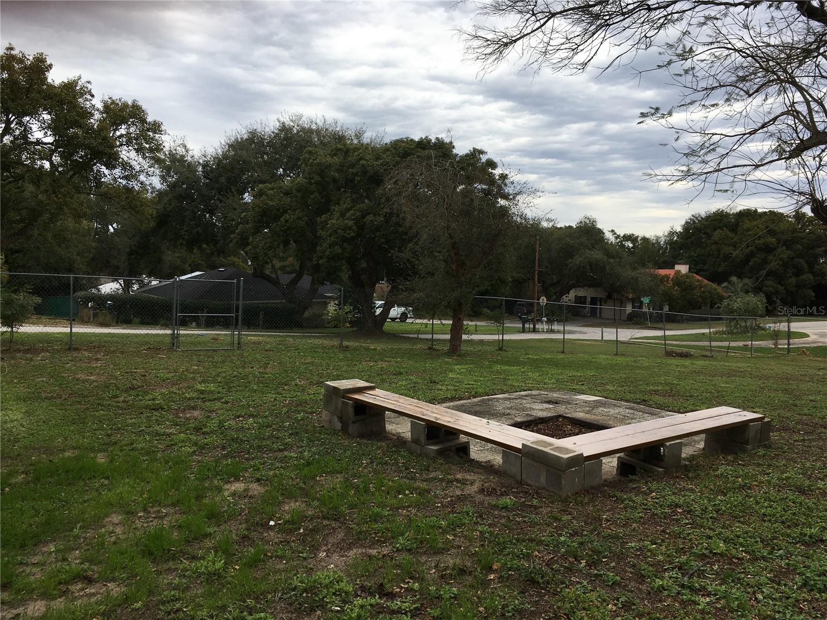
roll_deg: +0.6
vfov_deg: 48.2
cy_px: 310
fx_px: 693
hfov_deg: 61.7
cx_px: 414
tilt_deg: -4.4
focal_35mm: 29
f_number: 2.2
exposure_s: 1/663
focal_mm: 4.15
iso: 25
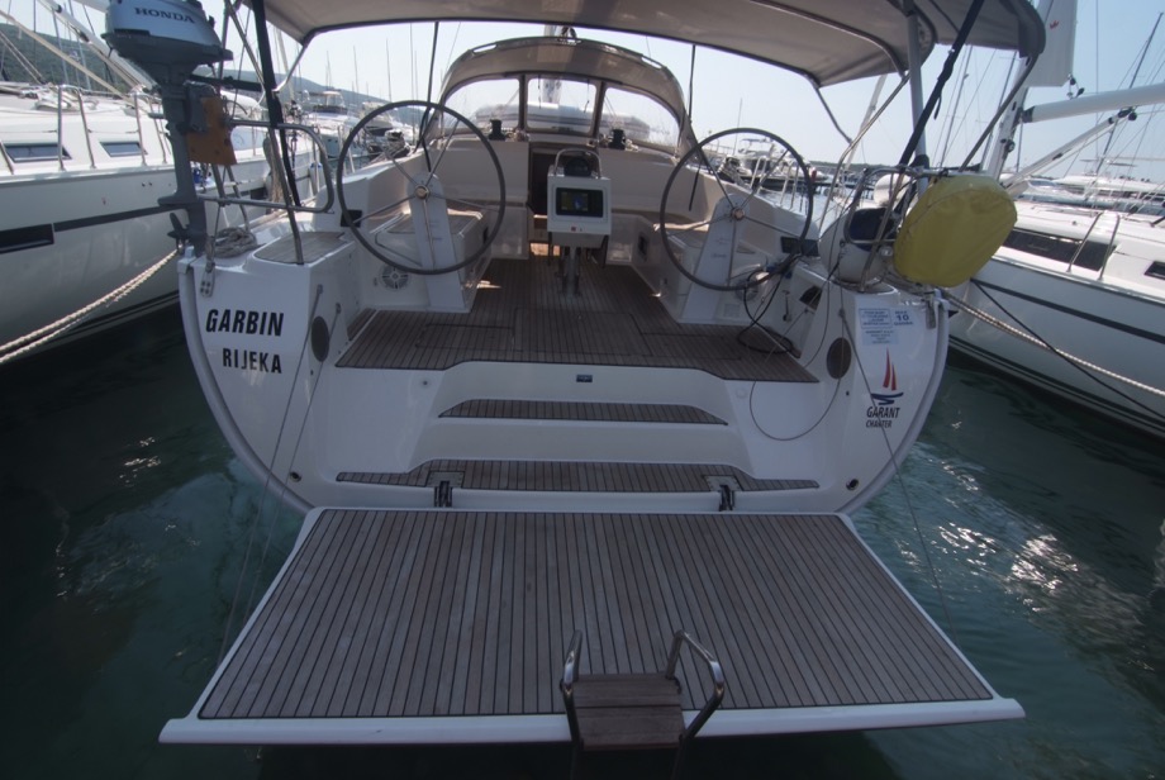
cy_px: 390
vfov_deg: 70.6
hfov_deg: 93.2
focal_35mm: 17
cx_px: 582
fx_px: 551
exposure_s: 1/10
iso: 100
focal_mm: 11
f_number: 16
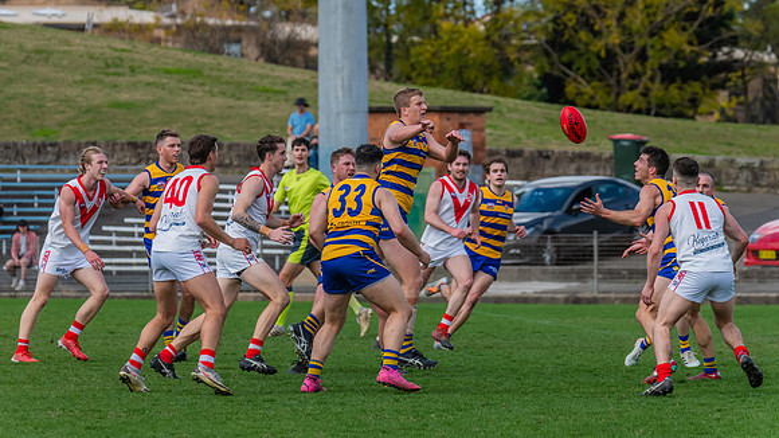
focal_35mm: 277
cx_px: 370
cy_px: 170
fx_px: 5718
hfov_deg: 7.8
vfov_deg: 4.4
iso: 800
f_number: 7.1
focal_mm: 250
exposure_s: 1/1600
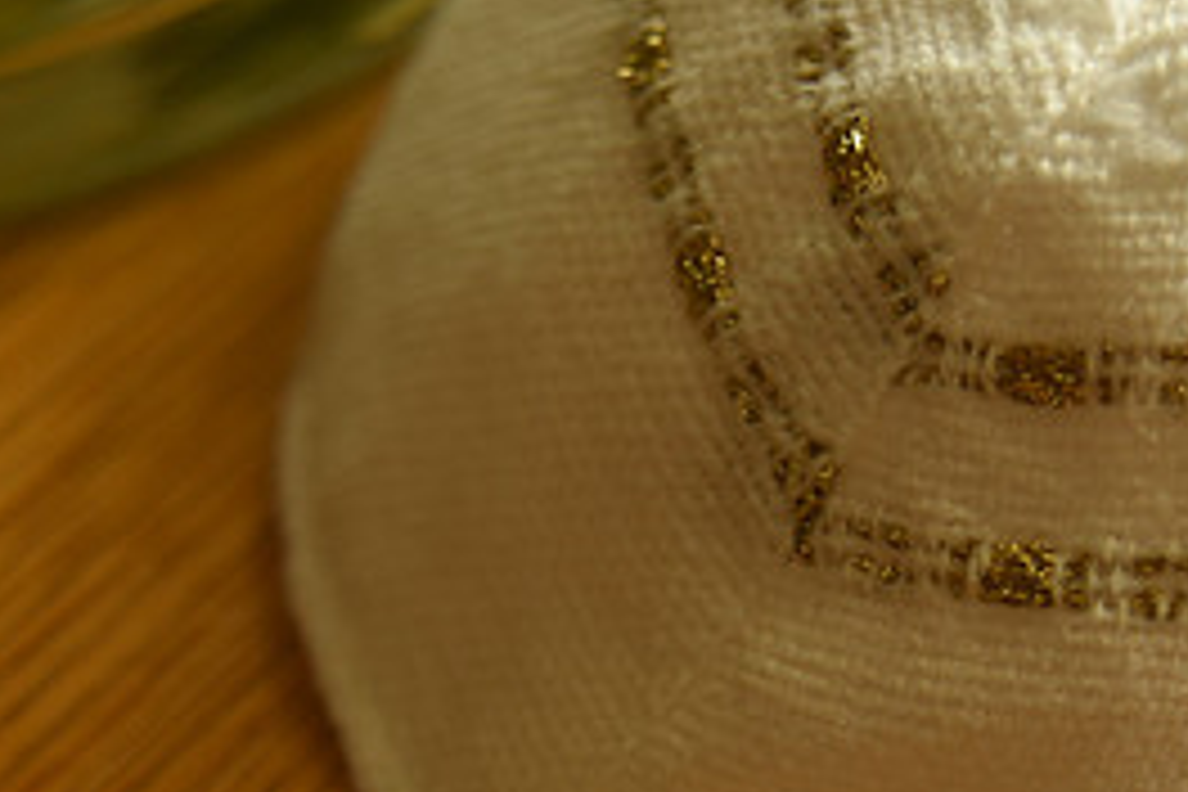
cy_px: 830
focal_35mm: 187
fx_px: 6171
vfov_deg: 7.3
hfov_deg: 11.0
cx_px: 603
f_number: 4
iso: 200
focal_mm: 85
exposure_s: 1/125
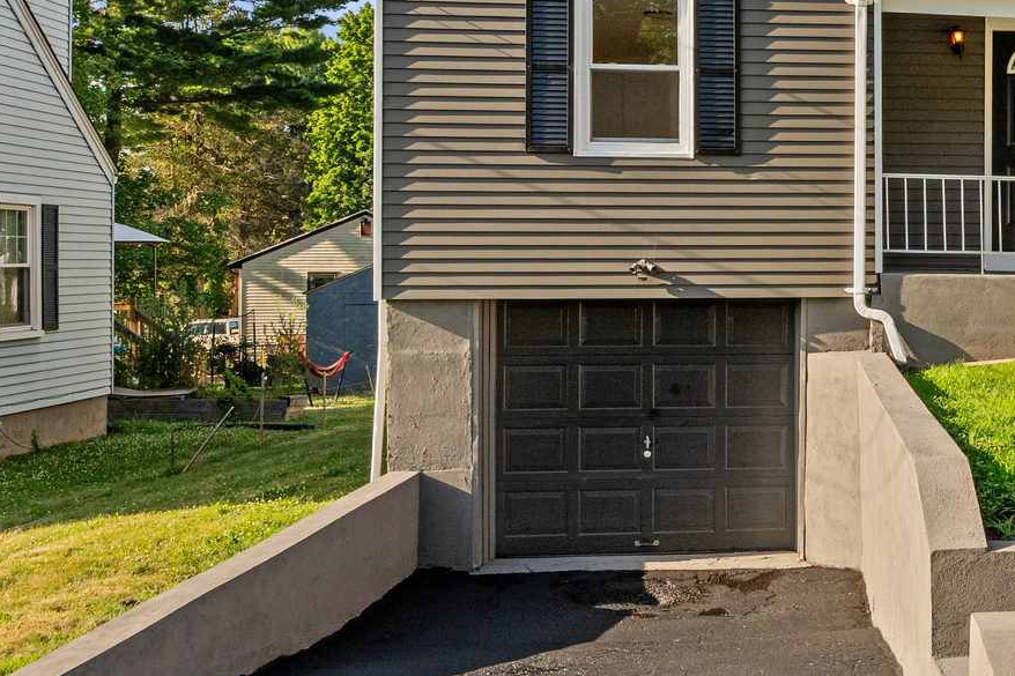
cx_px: 993
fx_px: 1381
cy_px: 297
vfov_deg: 27.5
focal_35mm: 49
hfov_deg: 36.6
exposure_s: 1/400
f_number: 8
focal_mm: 14
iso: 250
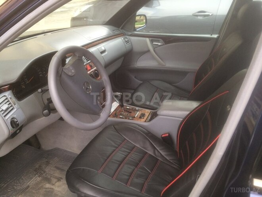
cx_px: 131
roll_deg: -2.1
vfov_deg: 48.2
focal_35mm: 29
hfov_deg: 61.7
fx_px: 219
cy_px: 98
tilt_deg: -27.4
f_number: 2.2
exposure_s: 1/100
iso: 50
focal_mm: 4.15
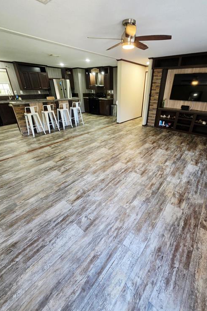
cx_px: 115
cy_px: 154
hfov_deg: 80.9
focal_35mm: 14
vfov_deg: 104.3
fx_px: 121
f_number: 1.9
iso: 320
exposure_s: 1/60.2
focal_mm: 2.2
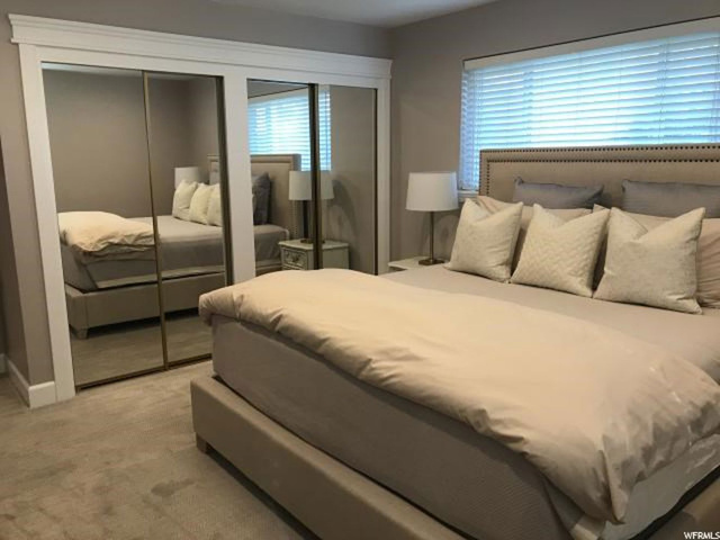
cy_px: 270
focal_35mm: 28
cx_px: 360
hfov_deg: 63.4
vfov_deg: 49.7
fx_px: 582
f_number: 1.8
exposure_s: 1/30
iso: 25
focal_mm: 3.99
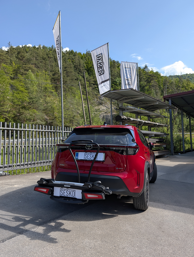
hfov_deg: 56.9
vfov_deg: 71.5
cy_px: 128
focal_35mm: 24
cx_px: 97
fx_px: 179
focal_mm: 6.9
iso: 19
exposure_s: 1/512
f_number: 1.68
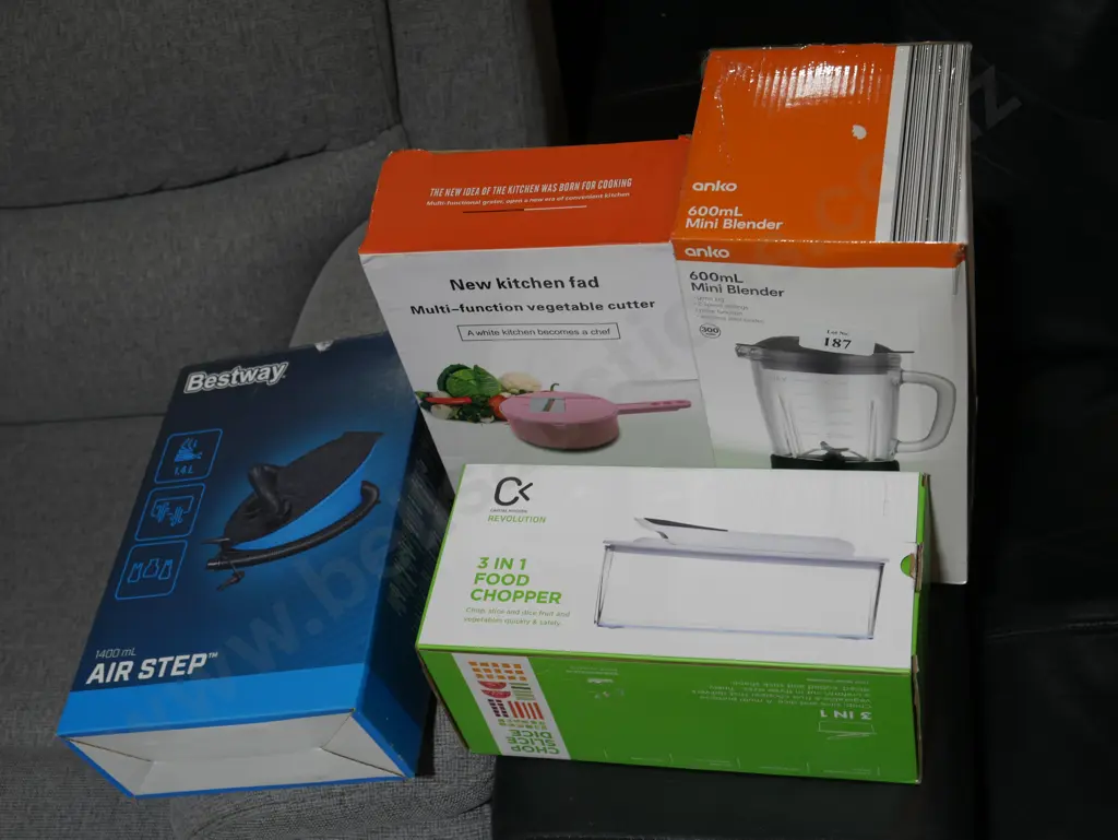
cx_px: 559
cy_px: 420
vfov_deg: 29.1
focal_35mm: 50
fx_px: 1616
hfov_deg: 38.2
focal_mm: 25
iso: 200
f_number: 5.3
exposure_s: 1/80
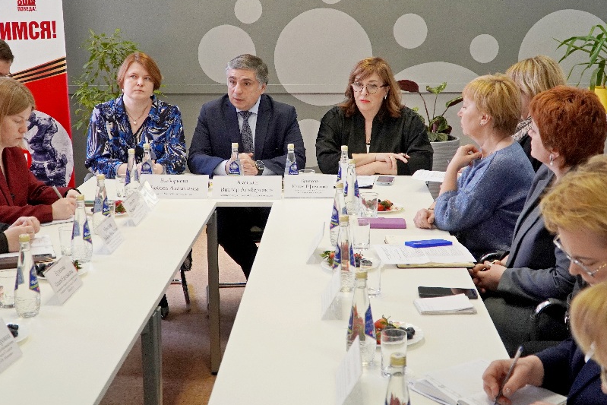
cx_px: 275
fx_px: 843
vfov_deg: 26.9
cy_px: 152
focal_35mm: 50
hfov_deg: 39.6
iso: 1000
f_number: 4
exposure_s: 1/160
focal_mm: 26
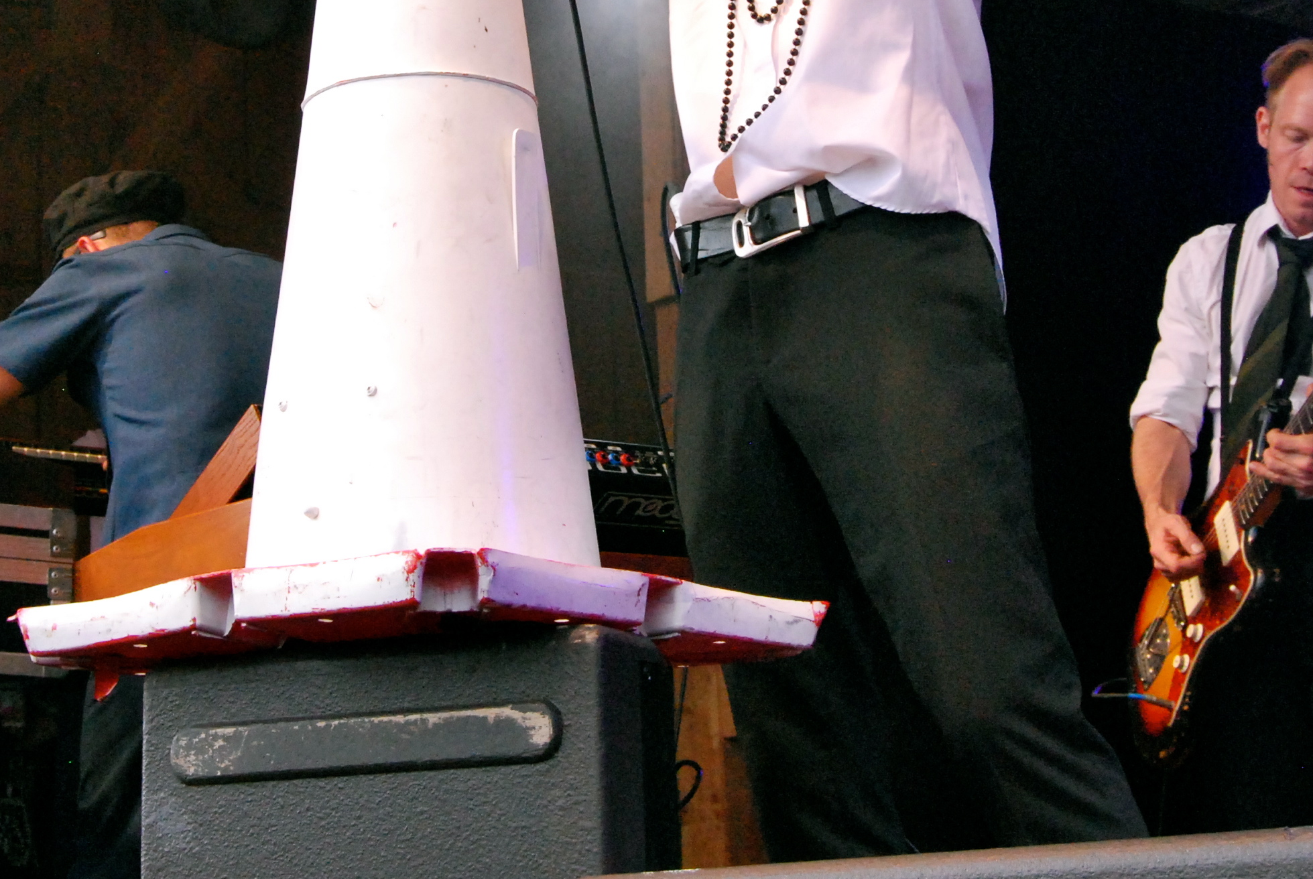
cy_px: 103
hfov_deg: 24.4
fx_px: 3031
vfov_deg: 16.3
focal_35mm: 83
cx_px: 611
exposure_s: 1/320
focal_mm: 28
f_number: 9
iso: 1600
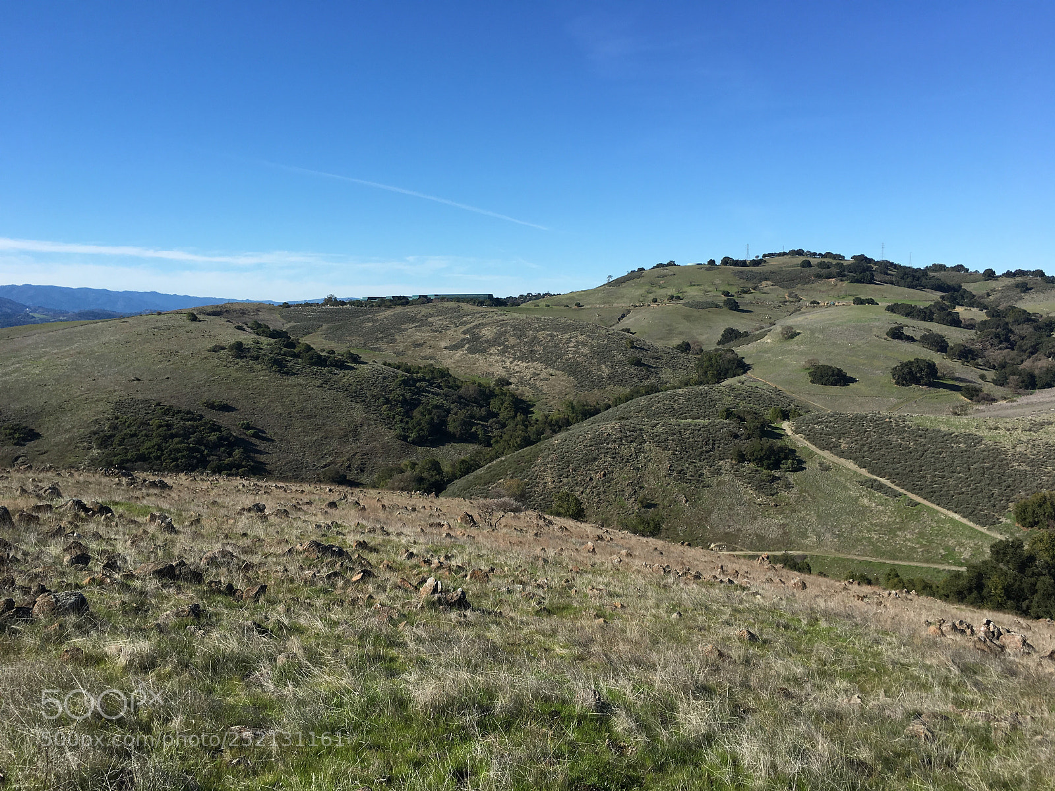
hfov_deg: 61.7
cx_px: 528
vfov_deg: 48.2
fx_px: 884
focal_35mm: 29
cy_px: 396
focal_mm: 4.15
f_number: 2.2
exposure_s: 1/1326
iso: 25
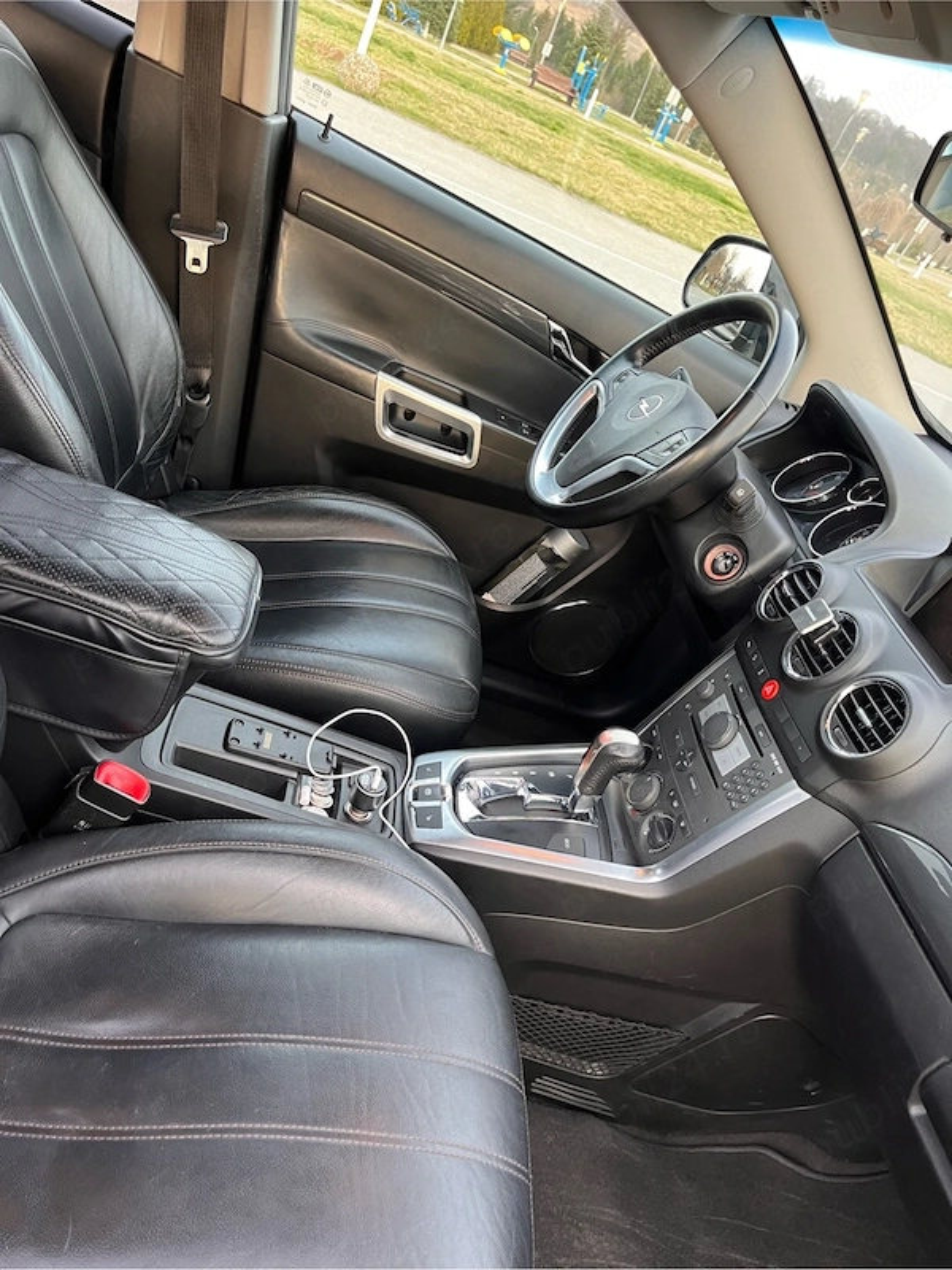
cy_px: 635
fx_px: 953
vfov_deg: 67.3
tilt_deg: -33.1
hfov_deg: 53.1
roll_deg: -25.7
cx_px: 476
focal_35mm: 26
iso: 160
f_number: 1.6
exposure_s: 1/60
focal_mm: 5.1
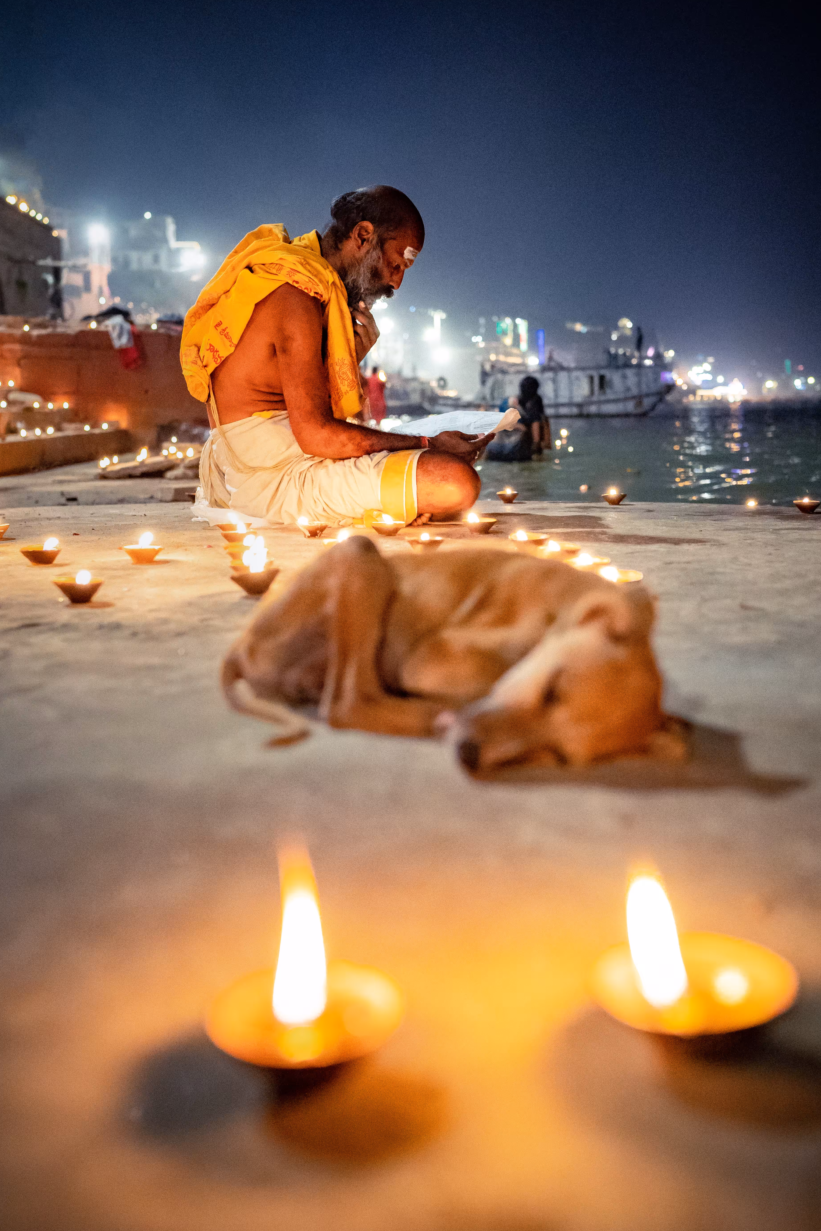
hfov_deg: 35.1
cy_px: 606
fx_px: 1300
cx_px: 421
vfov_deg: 50.7
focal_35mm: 38
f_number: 2.5
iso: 5000
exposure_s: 1/160
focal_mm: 35
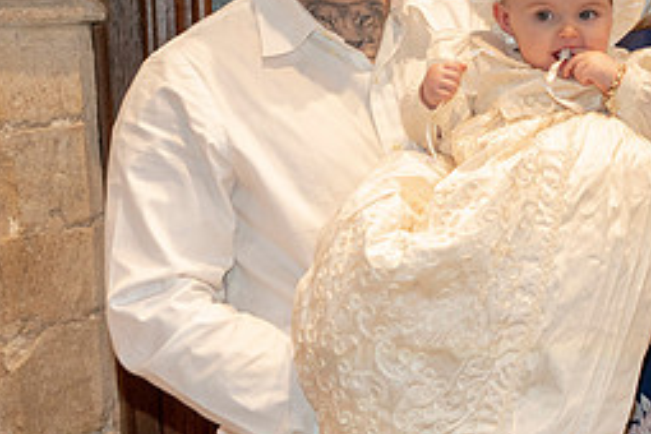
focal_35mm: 125
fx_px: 2260
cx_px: 687
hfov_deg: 16.0
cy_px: 27
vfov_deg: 10.9
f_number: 4
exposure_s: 1/160
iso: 3200
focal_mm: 55
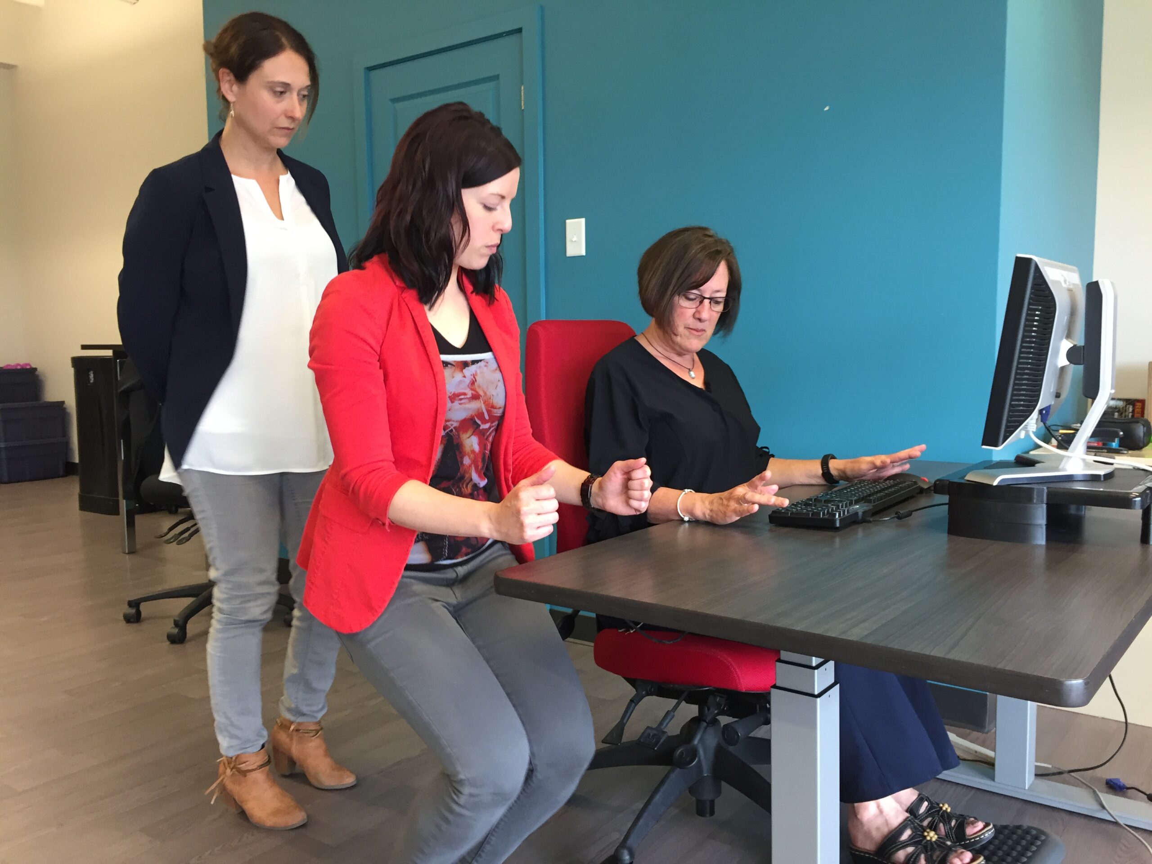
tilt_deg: -4.7
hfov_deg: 61.7
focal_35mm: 29
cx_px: 576
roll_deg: -1.2
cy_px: 432
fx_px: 965
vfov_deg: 48.2
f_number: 2.2
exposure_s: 1/30
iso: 80
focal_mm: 4.15
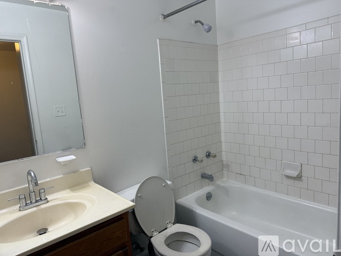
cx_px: 170
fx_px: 236
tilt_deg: -7.9
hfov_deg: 71.6
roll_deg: +3.7
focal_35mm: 24
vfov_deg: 56.8
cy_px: 128
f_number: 1.78
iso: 200
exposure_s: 1/120
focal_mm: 6.76
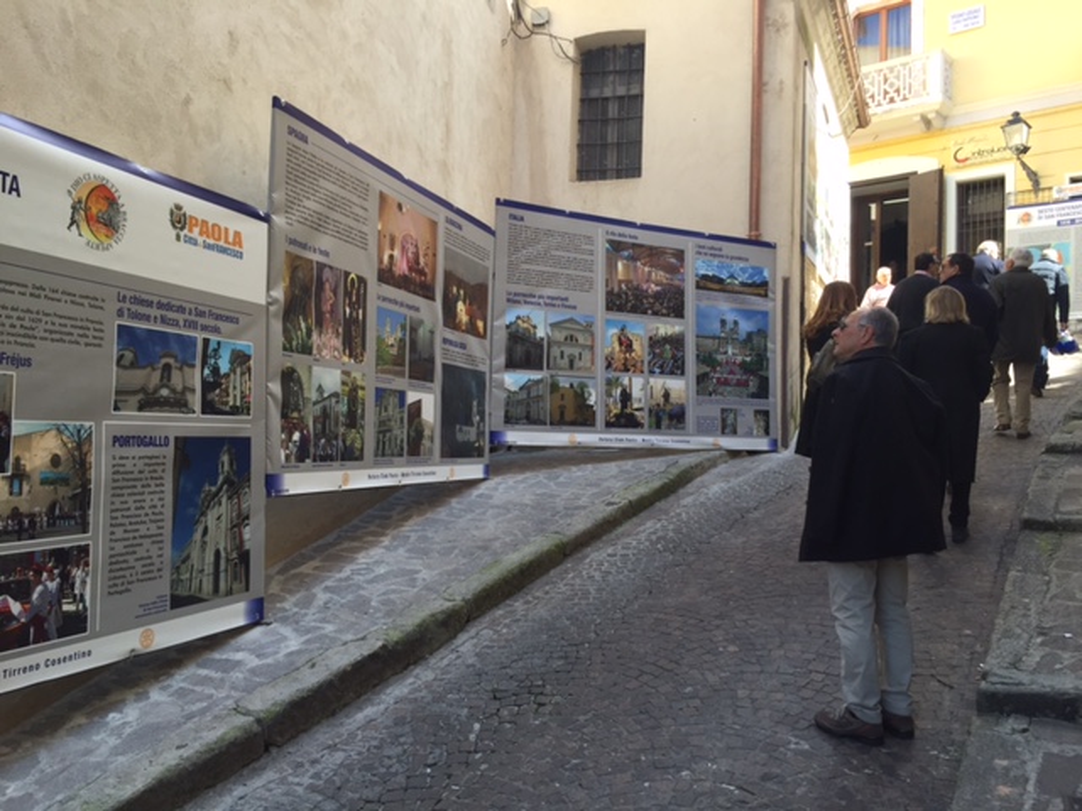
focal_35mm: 29
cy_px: 406
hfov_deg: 61.7
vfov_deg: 48.2
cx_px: 541
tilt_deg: +1.2
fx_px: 906
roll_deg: -1.4
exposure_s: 1/237
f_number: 2.2
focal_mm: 4.15
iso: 32
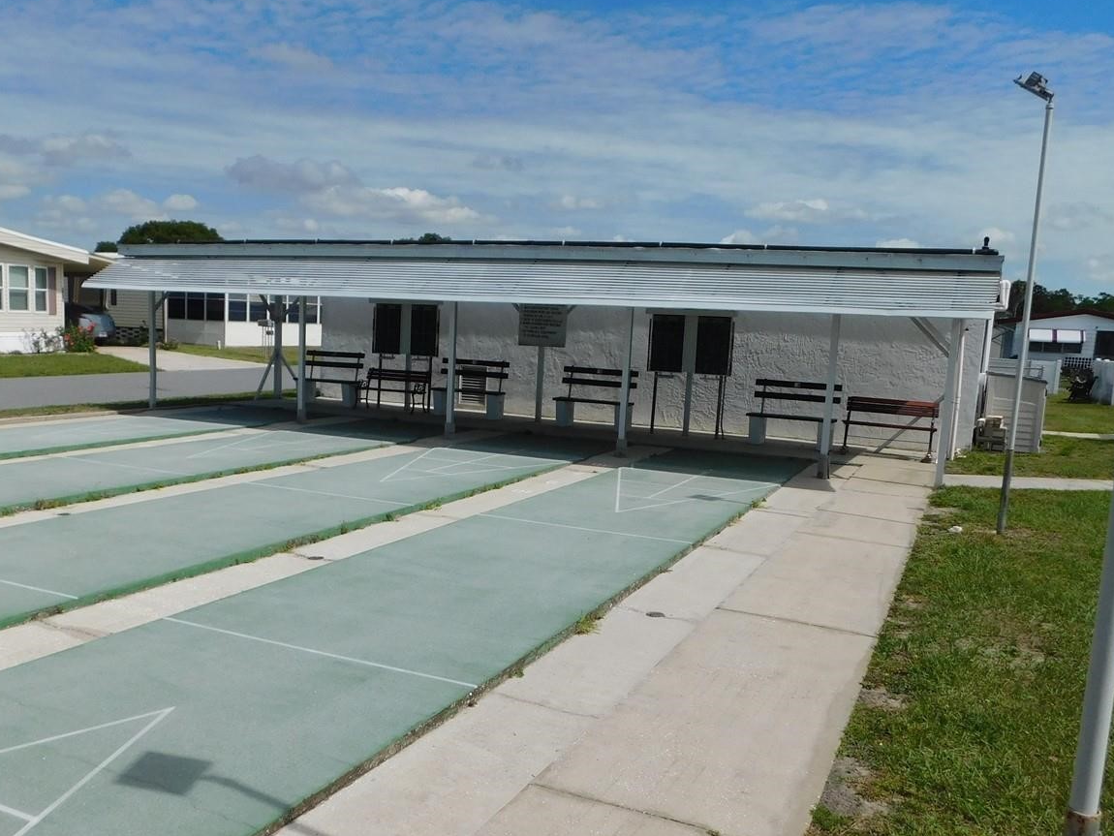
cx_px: 488
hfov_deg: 56.6
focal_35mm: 32
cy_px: 489
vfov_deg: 44.0
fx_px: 1030
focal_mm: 4
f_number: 6
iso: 125
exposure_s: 1/1000
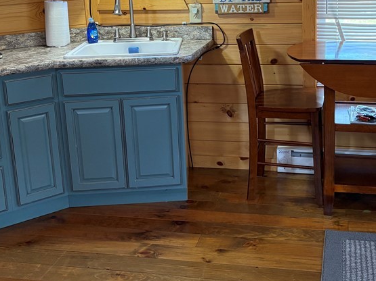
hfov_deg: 39.4
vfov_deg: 29.6
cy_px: 58
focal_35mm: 48
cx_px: 236
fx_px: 521
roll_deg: +2.6
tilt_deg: -10.8
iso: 160
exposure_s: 1/60
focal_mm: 5.96
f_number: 1.6
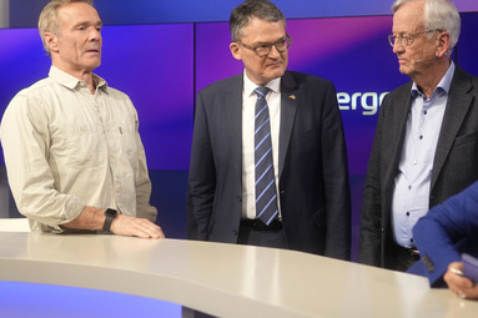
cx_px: 258
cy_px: 137
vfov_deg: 25.5
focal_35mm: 53
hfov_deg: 37.5
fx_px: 703
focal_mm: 30
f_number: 1.6
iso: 640
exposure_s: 1/320
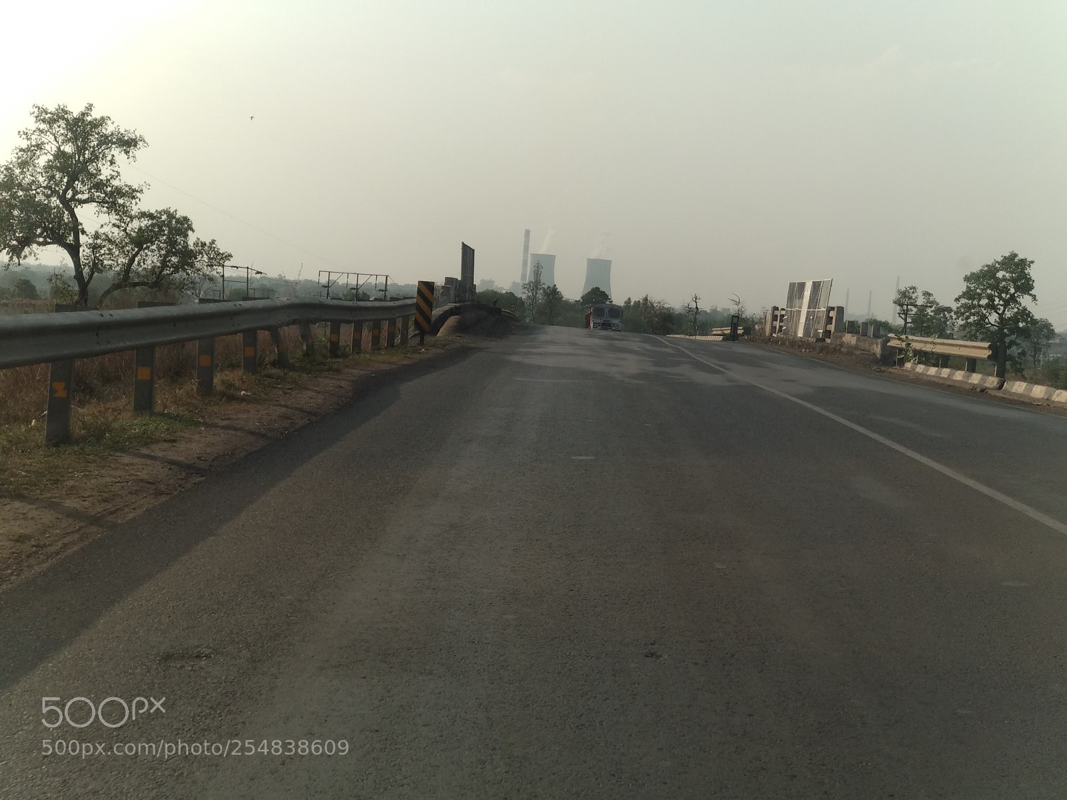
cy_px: 400
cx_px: 534
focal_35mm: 52
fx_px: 1603
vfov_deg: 28.0
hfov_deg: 36.8
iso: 100
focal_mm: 5.99
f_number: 2.6
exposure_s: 1/733
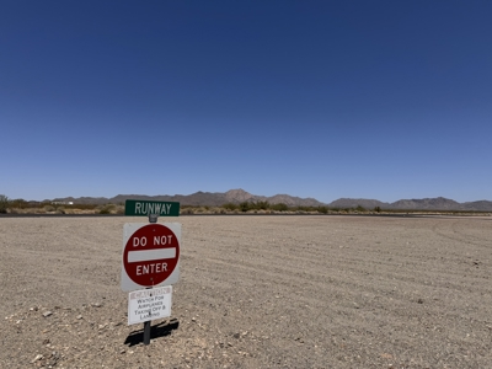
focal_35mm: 24
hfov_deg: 71.6
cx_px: 246
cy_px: 184
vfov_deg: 56.8
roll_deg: -1.7
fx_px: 341
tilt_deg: +4.0
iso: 80
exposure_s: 1/10417
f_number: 1.78
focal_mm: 6.76
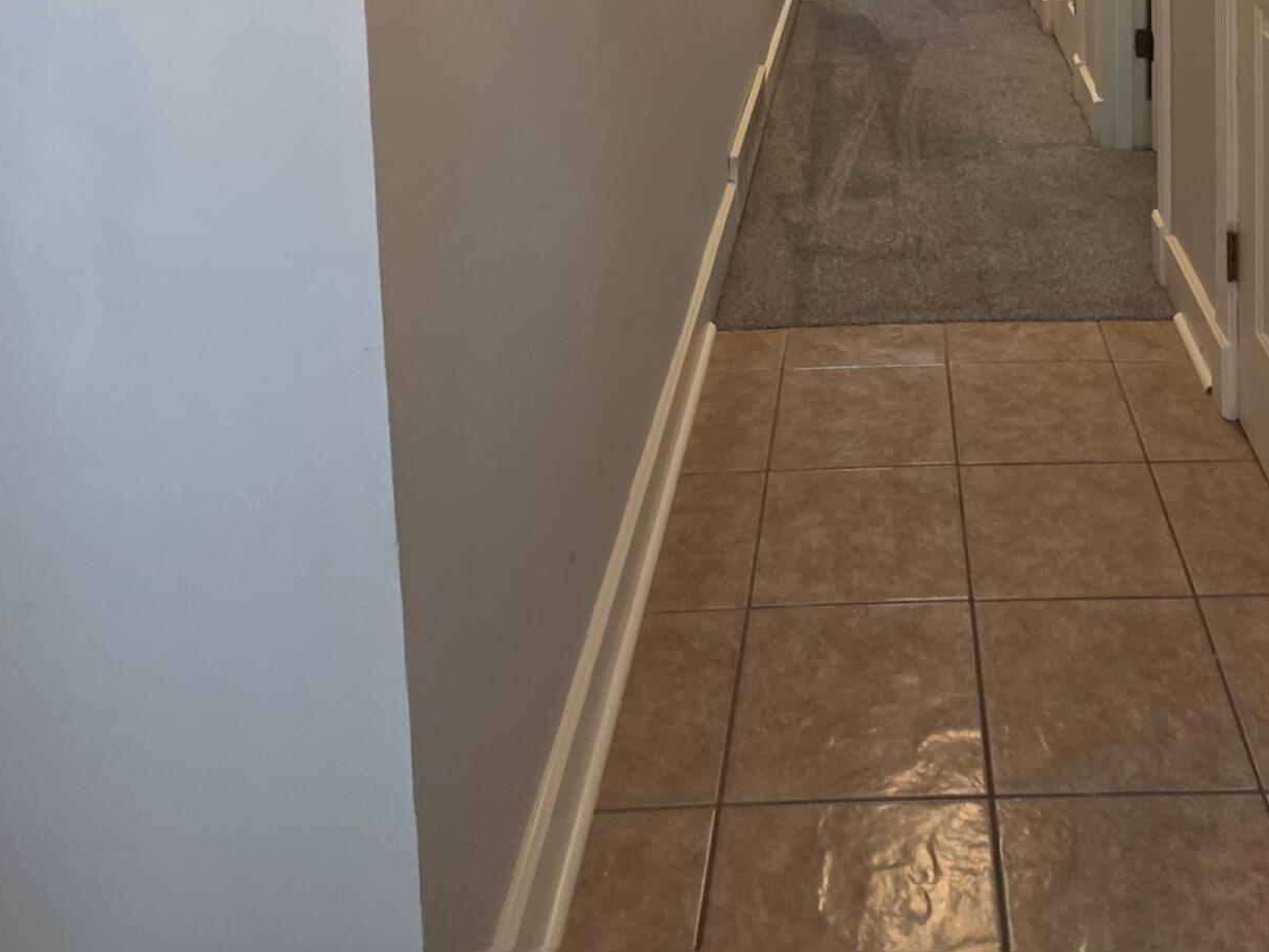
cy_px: -219
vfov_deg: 34.4
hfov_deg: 55.2
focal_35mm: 32
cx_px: 881
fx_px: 1173
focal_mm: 2.2
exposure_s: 1/60
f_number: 1.9
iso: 160
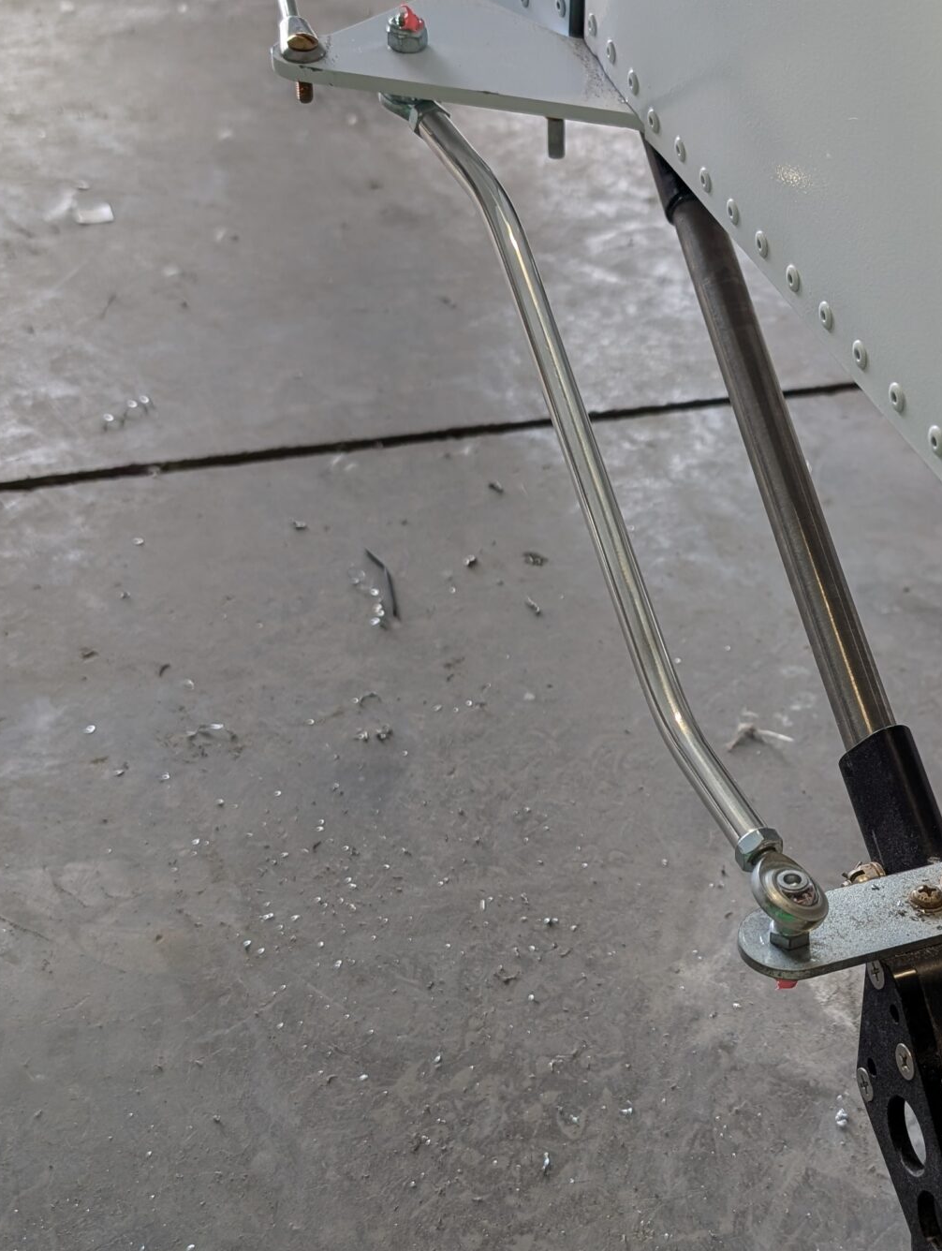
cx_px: 682
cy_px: 659
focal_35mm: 46
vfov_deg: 41.2
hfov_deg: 31.2
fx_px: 1665
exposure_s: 1/60
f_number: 1.68
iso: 27
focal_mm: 6.9
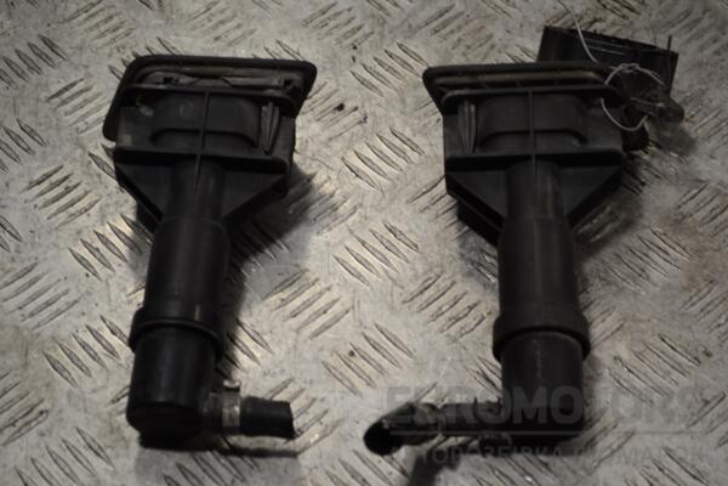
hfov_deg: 24.6
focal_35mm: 82
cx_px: 364
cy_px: 243
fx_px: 1668
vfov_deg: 16.6
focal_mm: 55
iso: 100
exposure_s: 1/30
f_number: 5.6
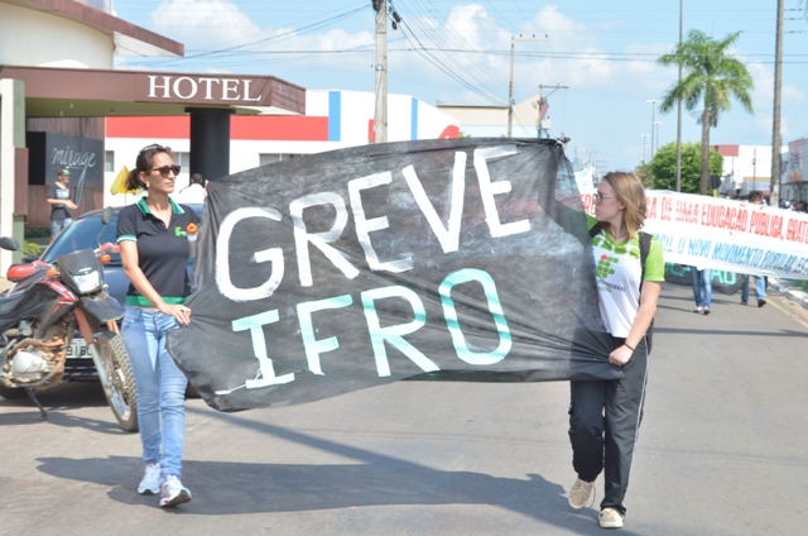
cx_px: 404
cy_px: 268
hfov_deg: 29.3
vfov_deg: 19.6
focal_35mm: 69
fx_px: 1546
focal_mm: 46
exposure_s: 1/125
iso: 100
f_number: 8
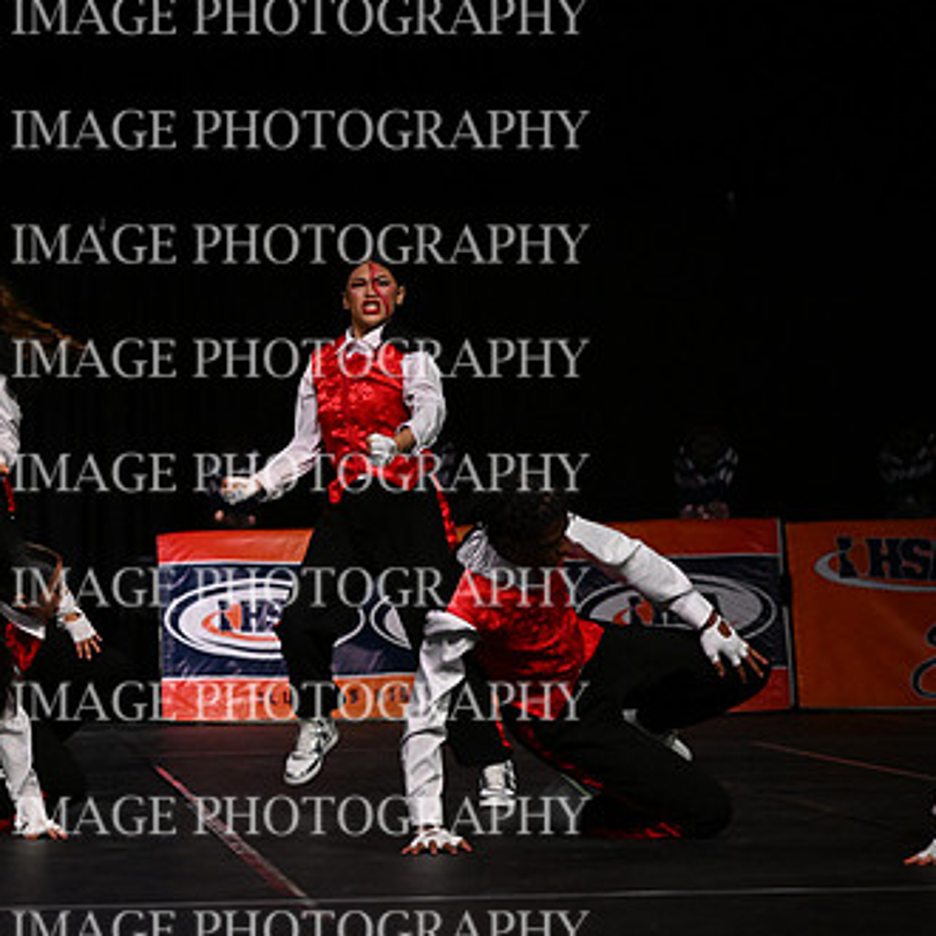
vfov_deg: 10.2
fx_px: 5262
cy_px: 416
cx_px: 179
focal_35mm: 172
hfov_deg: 10.1
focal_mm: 115
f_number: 4
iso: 6400
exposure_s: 1/1000
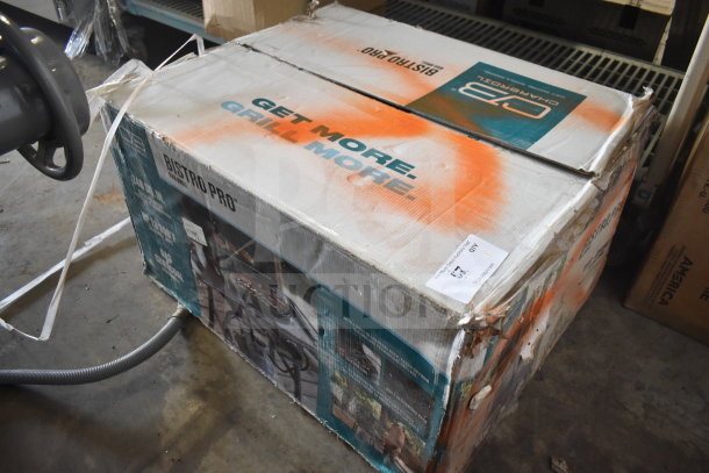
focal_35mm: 27
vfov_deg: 48.0
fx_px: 532
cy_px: 236
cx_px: 354
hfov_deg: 67.4
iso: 1250
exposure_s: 1/30
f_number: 3.5
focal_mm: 18
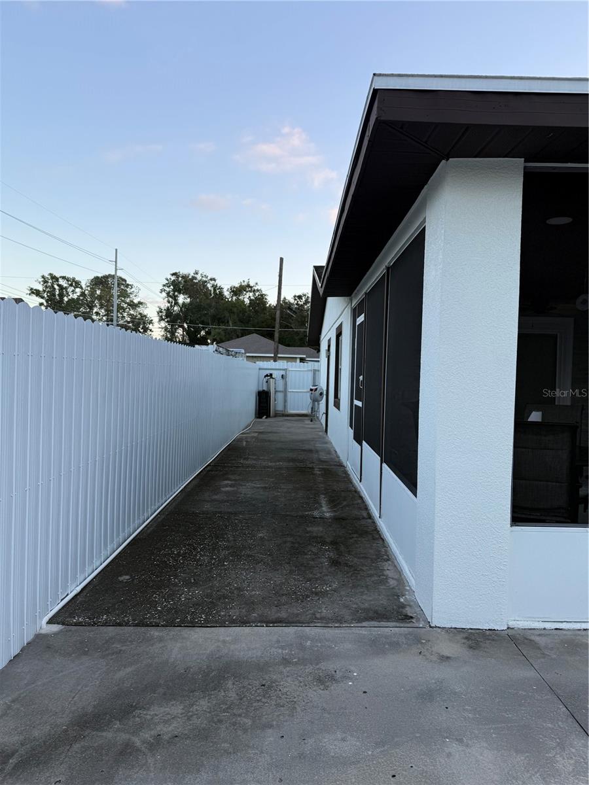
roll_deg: -2.6
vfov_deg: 71.6
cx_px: 294
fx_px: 544
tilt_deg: +0.8
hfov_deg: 56.8
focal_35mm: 24
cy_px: 392
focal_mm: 6.76
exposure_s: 1/445
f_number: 1.78
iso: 80
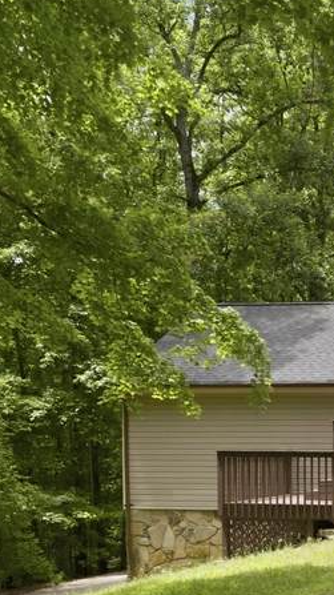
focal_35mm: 50
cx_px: 546
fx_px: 780
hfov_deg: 19.8
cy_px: 443
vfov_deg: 40.6
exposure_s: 1/200
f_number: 7.1
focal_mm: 11
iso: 100
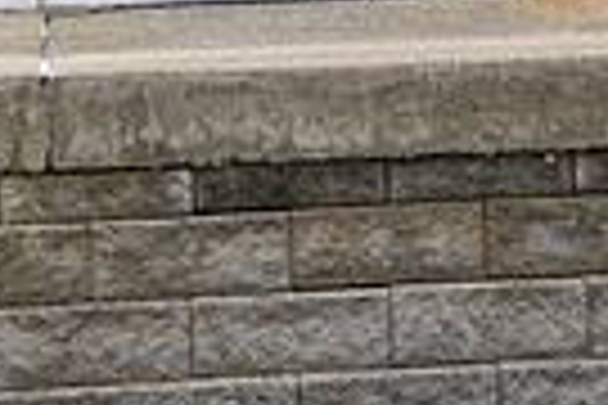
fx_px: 1739
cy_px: -380
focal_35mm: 103
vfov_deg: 12.0
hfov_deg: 19.8
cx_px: 194
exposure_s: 1/800
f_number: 4
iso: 250
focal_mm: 24
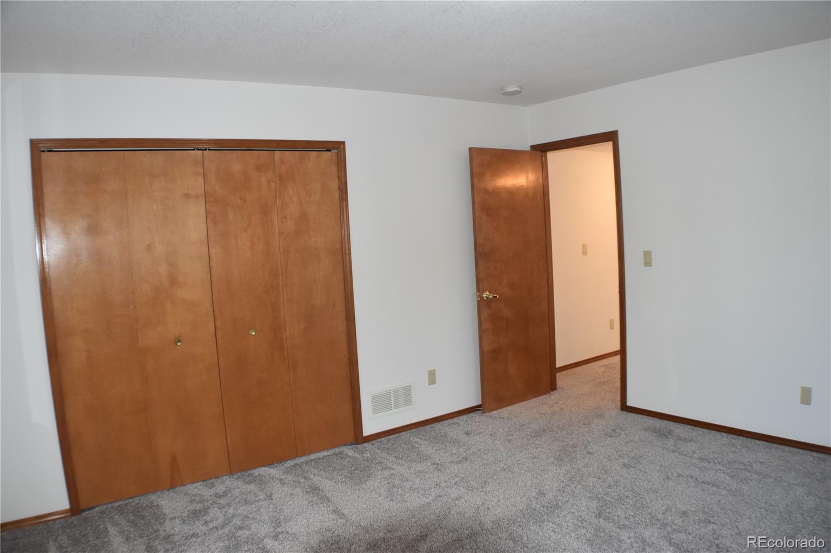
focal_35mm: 34
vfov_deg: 38.3
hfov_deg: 55.1
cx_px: 416
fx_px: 796
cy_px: 276
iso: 800
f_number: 4
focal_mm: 23
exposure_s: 1/60
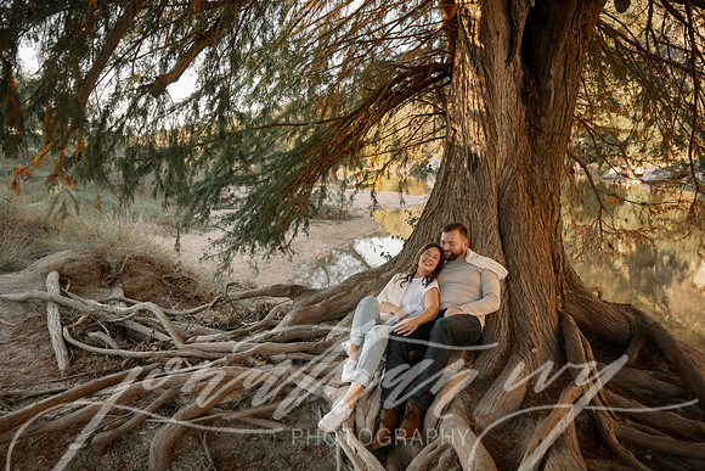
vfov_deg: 53.2
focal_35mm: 24
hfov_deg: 73.7
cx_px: 352
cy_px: 236
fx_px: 470
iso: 80
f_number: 2.8
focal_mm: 24
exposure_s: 1/100
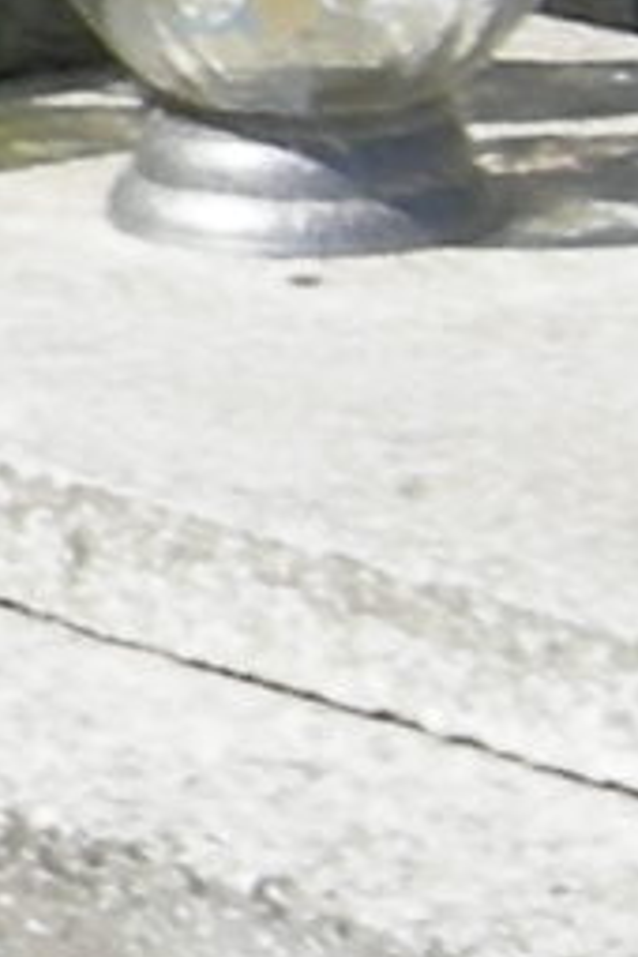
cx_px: -2049
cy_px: -296
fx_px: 10127
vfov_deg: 5.4
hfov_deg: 3.4
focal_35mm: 381
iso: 64
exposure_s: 1/223
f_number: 6
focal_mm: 7.5
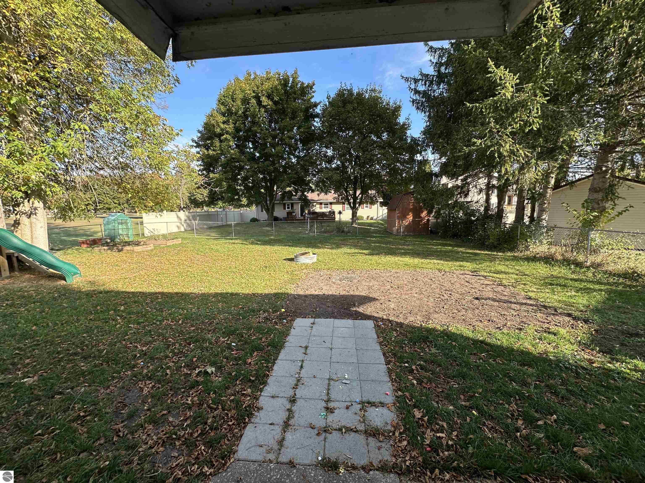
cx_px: 322
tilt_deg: -7.7
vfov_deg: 85.7
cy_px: 242
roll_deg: +0.4
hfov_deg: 102.1
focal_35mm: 14
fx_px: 261
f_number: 2.2
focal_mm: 2.22
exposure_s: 1/491
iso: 40
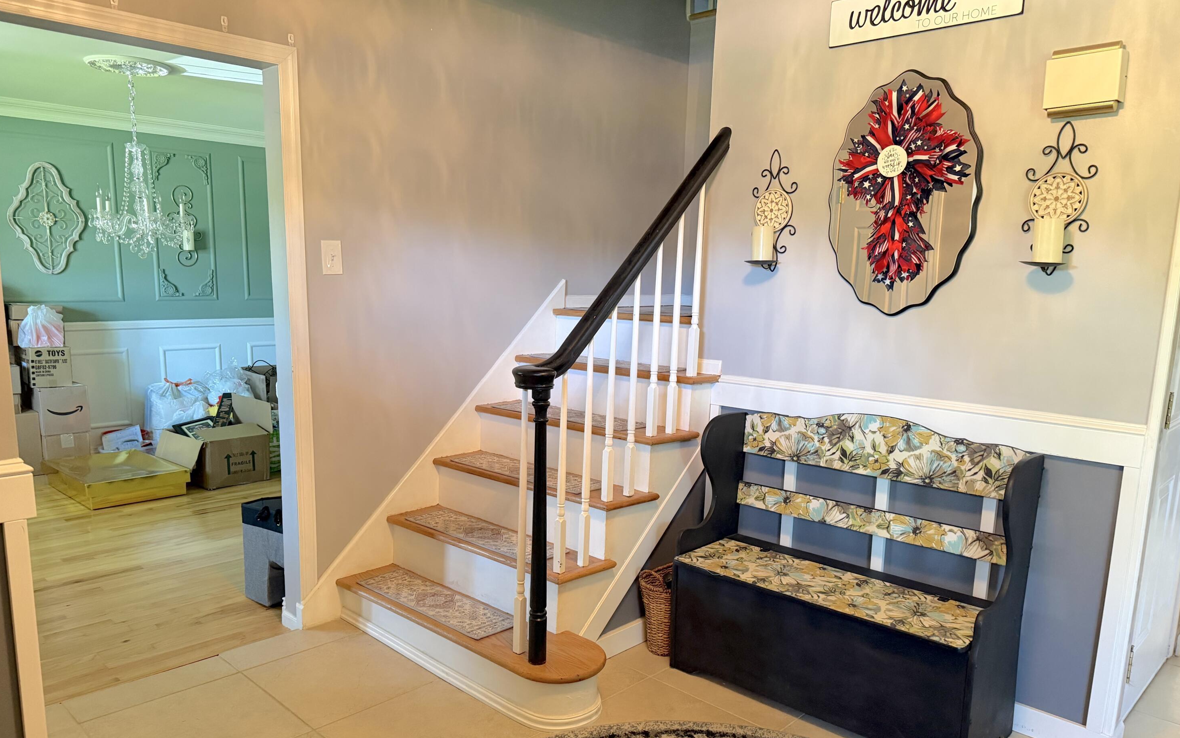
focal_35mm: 26
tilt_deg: -9.9
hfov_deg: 70.4
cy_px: 426
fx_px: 836
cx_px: 585
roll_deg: -0.7
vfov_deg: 47.4
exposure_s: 1/60
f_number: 1.78
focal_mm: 6.76
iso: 500
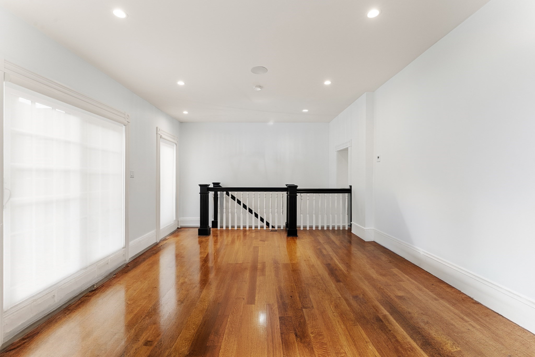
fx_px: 230
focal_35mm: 16
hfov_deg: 98.5
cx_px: 268
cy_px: 178
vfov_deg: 75.5
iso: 1600
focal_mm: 15.5
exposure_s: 1/10
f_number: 10
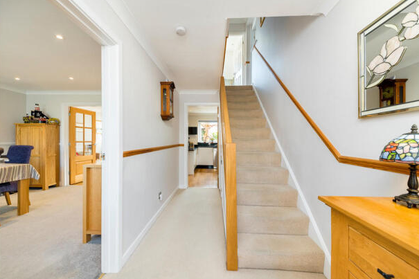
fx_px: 151
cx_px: 206
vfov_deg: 85.4
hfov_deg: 108.3
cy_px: 141
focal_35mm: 13
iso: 200
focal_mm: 12
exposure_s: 1/15
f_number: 8
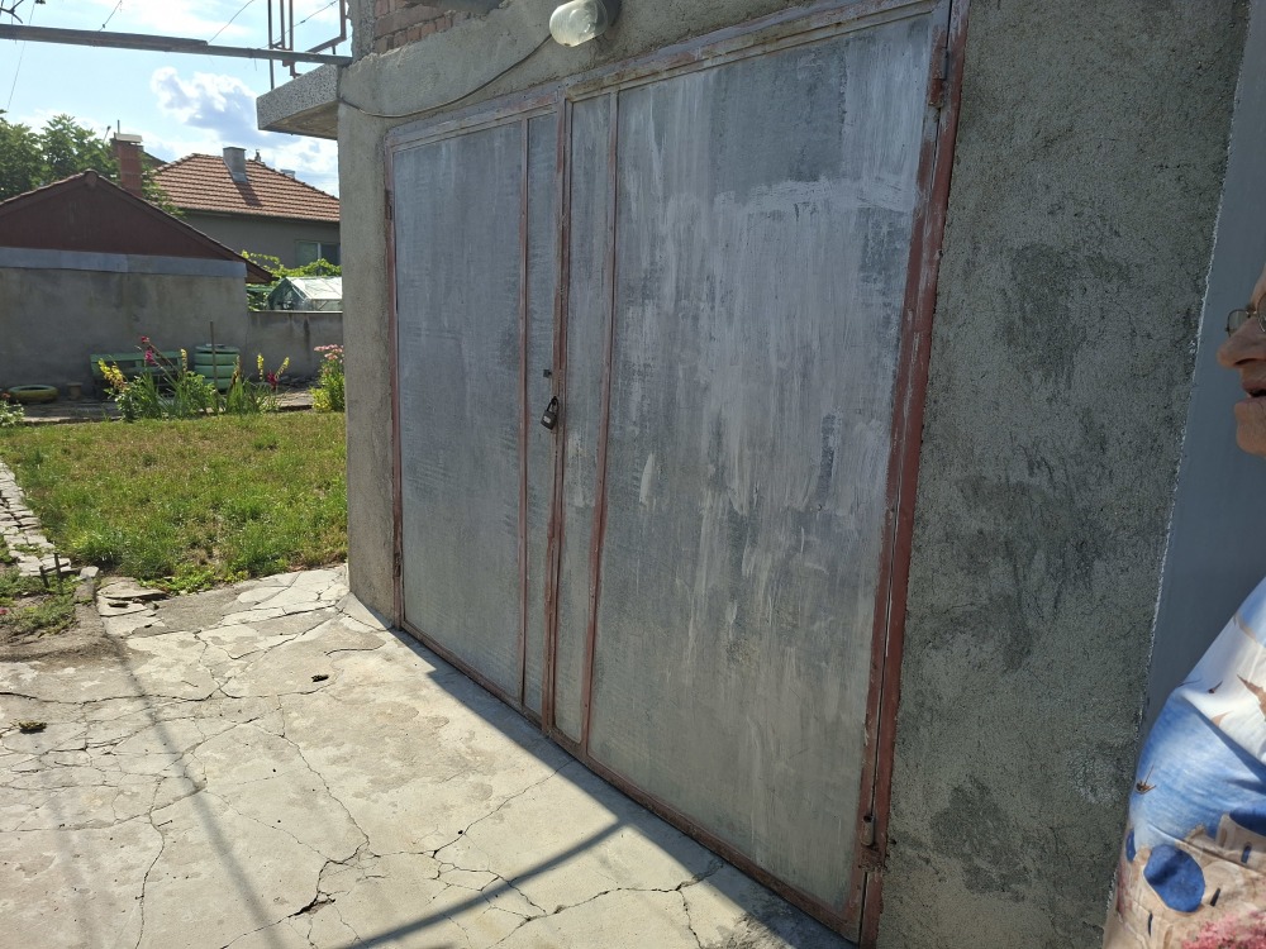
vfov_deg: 58.9
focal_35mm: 23
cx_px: 633
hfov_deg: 73.9
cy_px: 474
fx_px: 841
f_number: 1.8
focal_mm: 5.54
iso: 50
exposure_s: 1/2252
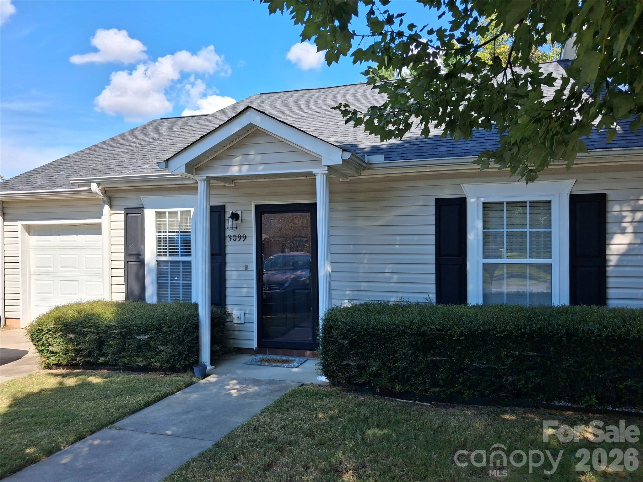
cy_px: 241
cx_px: 322
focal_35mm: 27
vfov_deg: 51.4
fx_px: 502
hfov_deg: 65.3
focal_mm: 4
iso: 25
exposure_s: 1/400
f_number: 1.8
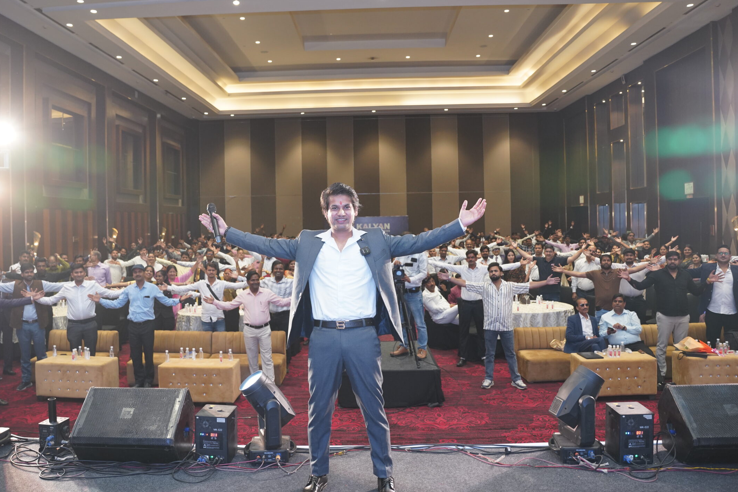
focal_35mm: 29
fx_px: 595
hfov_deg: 63.6
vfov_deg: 45.0
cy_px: 227
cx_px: 342
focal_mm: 24
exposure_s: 1/100
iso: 1250
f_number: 3.2
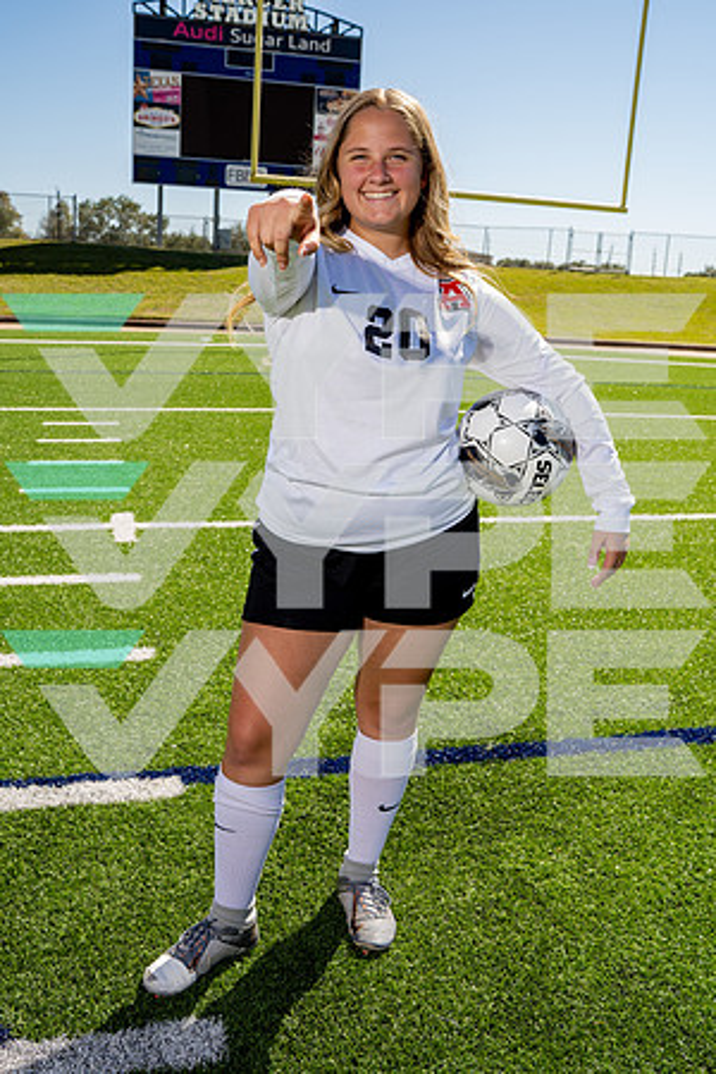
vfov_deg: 54.4
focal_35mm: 35
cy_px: 537
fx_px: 1044
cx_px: 358
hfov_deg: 37.9
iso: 80
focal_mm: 35
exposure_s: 1/250
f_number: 6.3
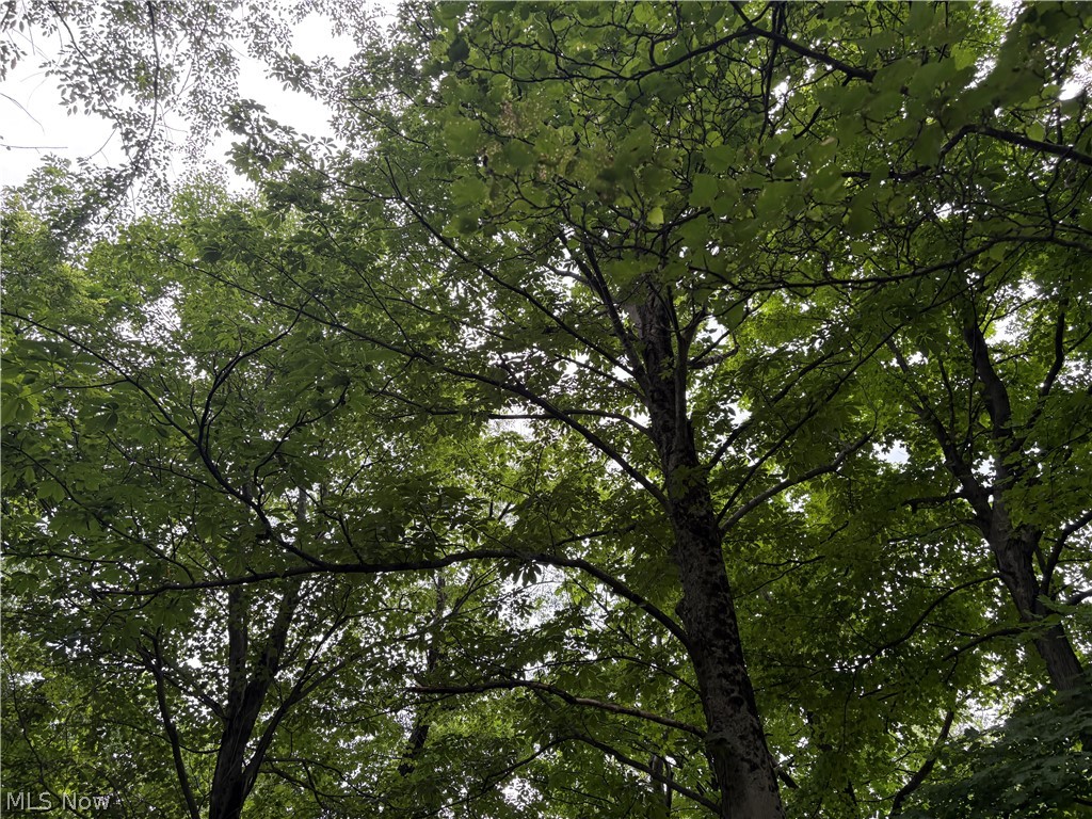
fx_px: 820
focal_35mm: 26
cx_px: 546
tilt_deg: +48.8
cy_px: 410
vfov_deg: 53.1
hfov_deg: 67.3
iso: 125
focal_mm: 5.96
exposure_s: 1/161
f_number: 1.6
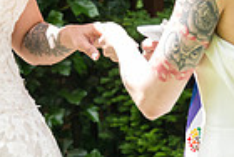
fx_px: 1882
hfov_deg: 7.1
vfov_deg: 4.8
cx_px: 95
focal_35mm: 289
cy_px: 63
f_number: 5
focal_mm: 70
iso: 500
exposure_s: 1/400
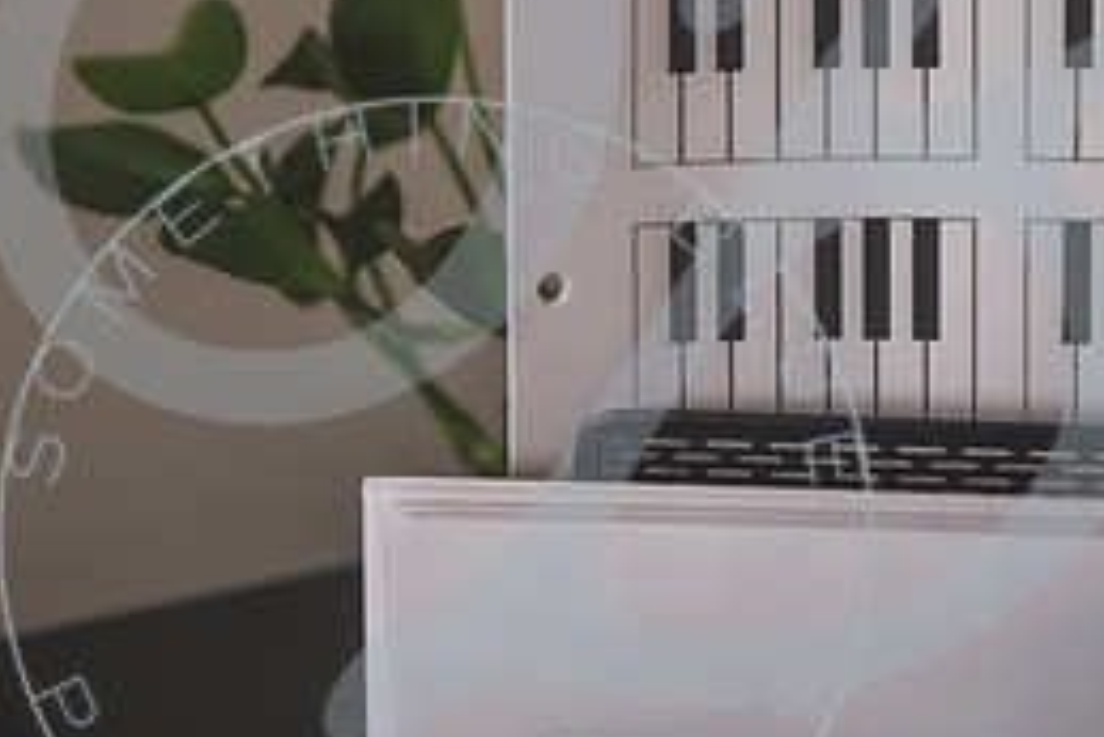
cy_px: 177
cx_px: 648
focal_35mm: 112
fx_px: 3436
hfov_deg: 18.2
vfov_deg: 12.2
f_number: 2.8
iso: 100
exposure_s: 1/125
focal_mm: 50
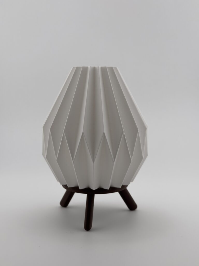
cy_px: 133
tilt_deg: -7.0
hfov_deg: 30.3
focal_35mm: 48
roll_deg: -0.4
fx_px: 368
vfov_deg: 39.7
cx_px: 100
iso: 64
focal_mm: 6.76
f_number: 1.78
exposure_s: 1/4329
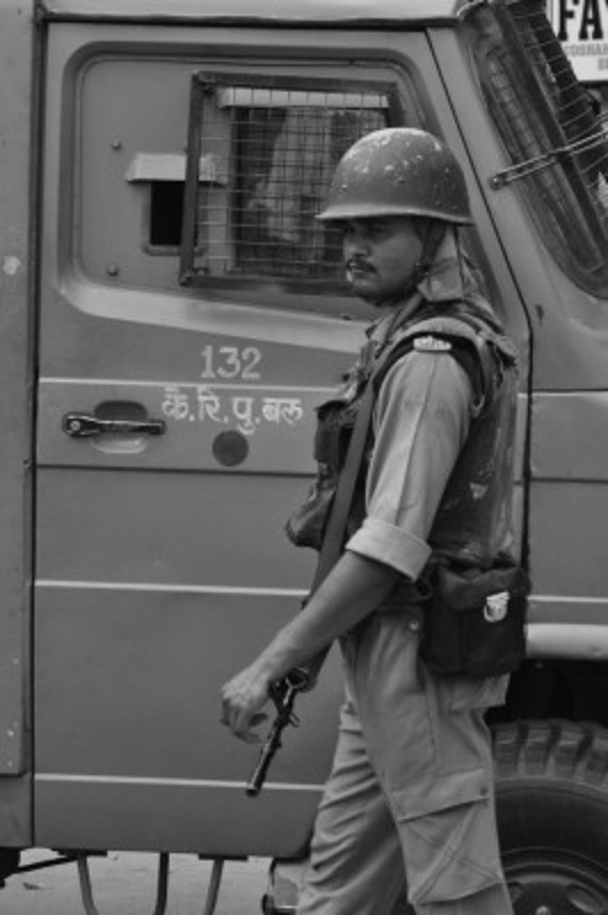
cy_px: 458
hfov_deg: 10.7
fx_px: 3235
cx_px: 304
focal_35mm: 128
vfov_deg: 16.1
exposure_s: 1/125
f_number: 9
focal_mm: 85
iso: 450
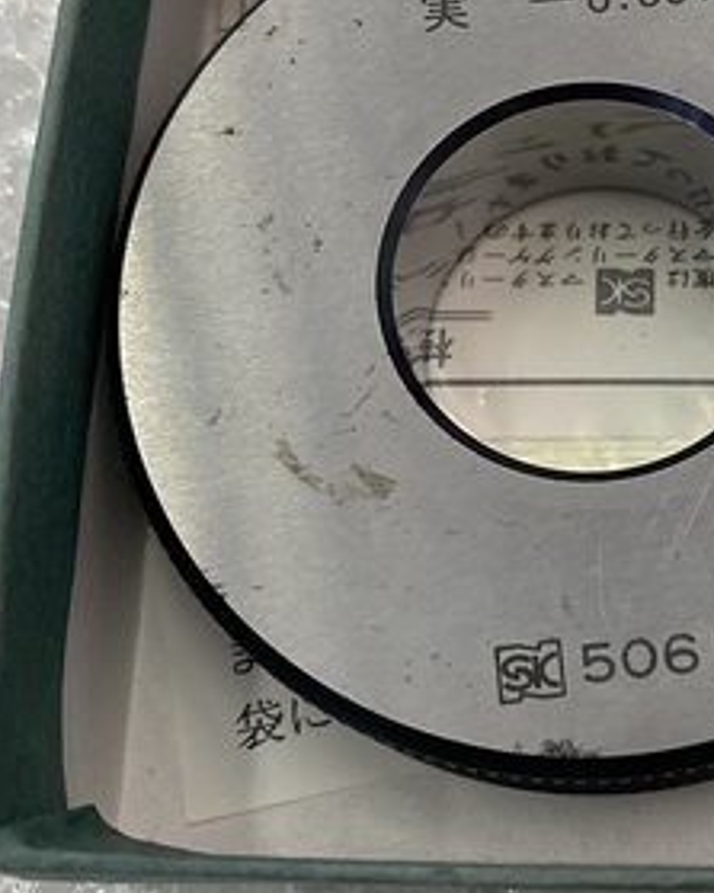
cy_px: 355
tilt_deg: -69.9
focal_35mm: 56
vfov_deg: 33.5
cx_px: 682
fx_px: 1480
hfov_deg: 26.0
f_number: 1.8
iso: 64
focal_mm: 4.25
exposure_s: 1/121
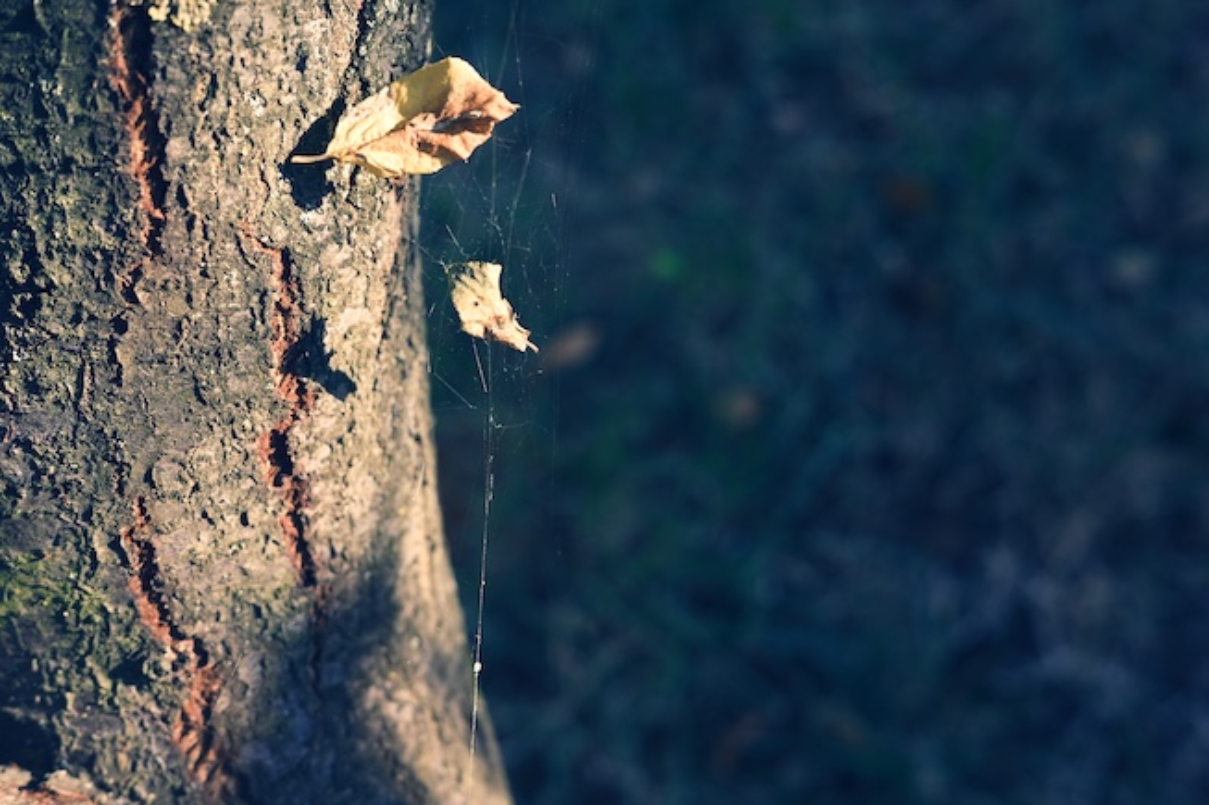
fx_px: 1645
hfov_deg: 40.3
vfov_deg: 27.5
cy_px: 415
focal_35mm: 49
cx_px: 552
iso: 100
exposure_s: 1/80
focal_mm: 40
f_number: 4.5
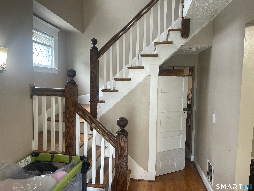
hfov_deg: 67.3
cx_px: 127
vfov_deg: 53.1
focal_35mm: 26
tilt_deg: -4.3
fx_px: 191
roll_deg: -0.9
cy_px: 96
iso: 125
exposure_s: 1/60
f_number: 1.6
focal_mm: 5.1
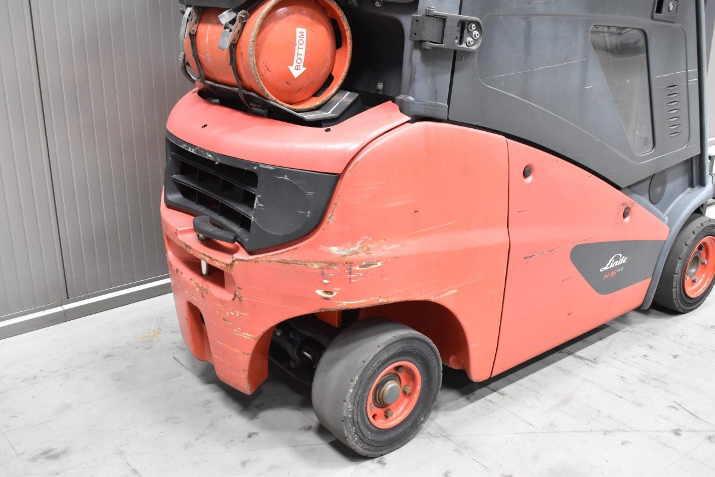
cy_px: 238
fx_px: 745
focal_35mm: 38
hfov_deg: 51.3
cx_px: 358
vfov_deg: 35.5
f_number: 5
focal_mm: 25
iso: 1600
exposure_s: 1/20
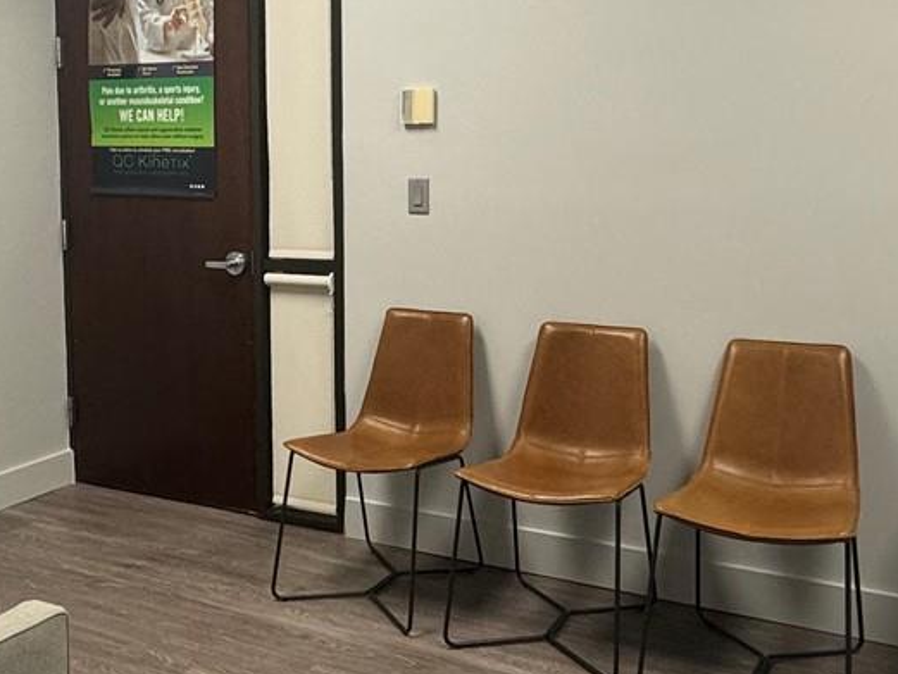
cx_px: 309
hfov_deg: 43.3
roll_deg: +0.7
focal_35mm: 43
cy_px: 257
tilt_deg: -5.4
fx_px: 1116
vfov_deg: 33.5
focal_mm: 2.22
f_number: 2.2
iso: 200
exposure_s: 1/120
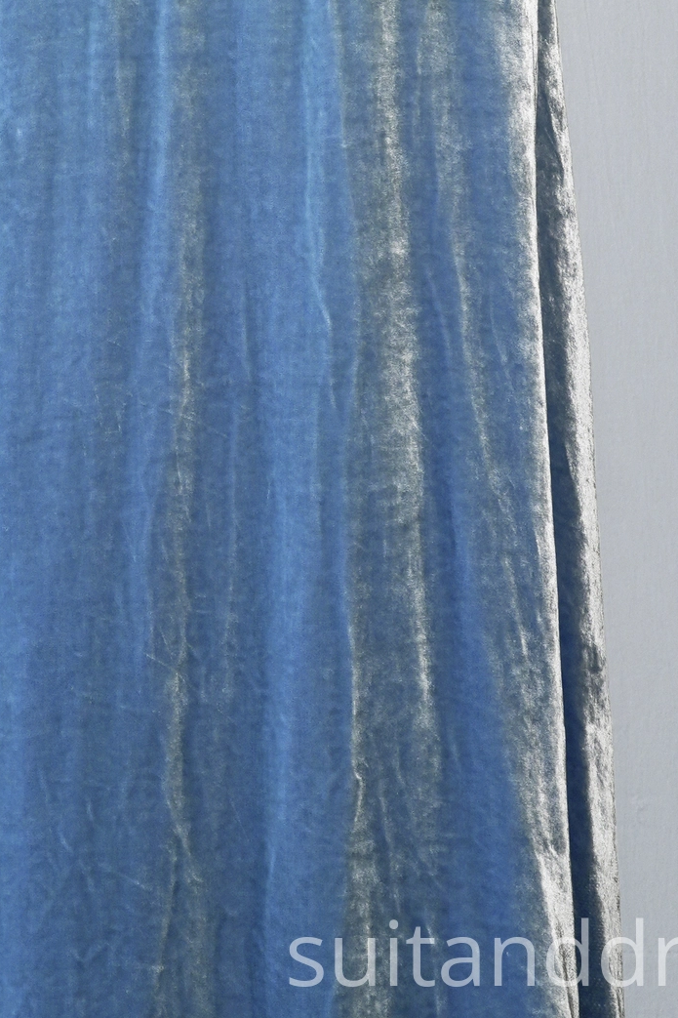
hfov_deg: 7.4
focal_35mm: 186
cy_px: -318
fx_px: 5267
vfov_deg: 10.8
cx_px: 167
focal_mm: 45
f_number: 7.1
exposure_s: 1/40
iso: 160
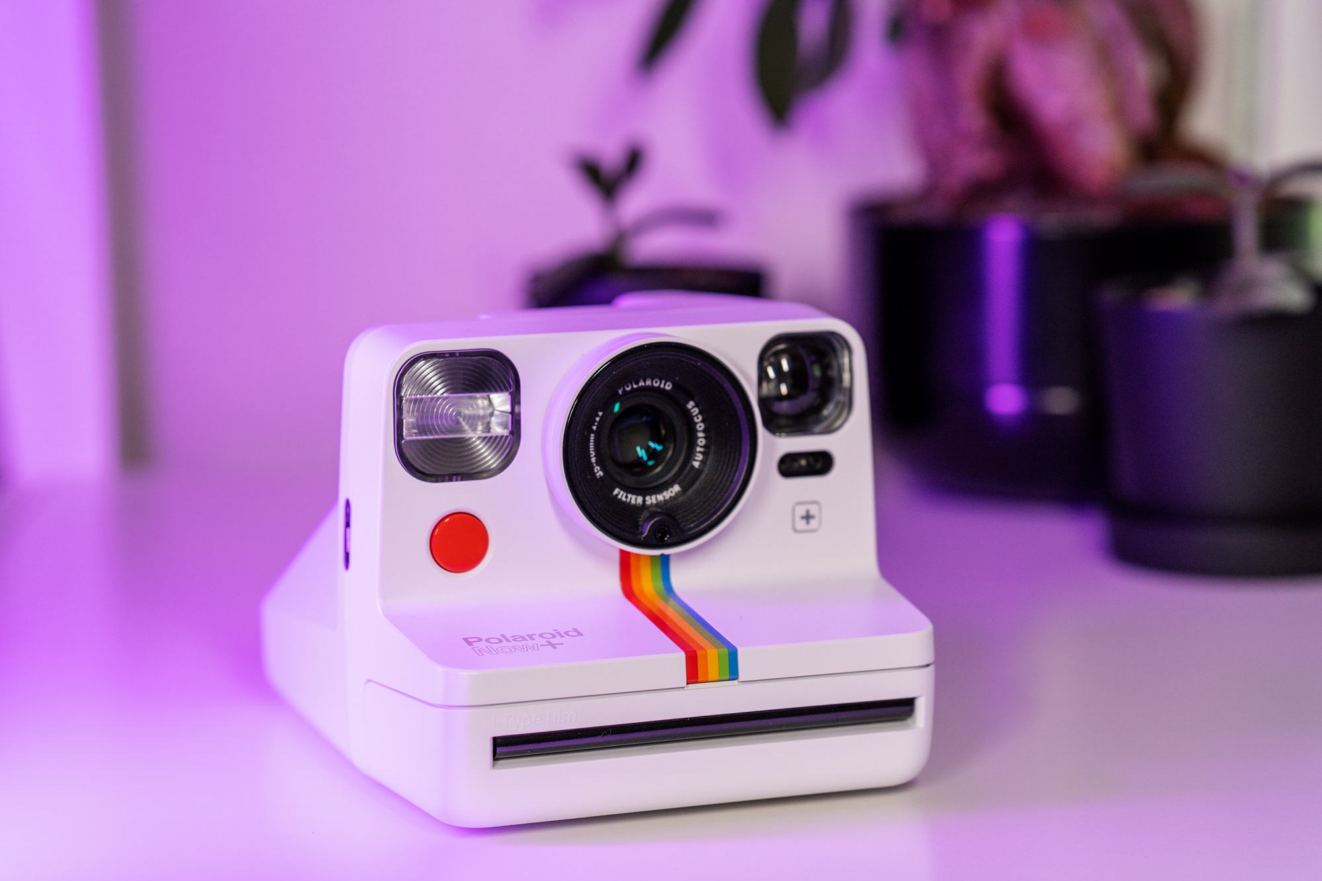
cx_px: 661
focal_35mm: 85
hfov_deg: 23.9
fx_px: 3121
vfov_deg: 16.1
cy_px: 440
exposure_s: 1/320
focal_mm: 85
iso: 500
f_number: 4.5
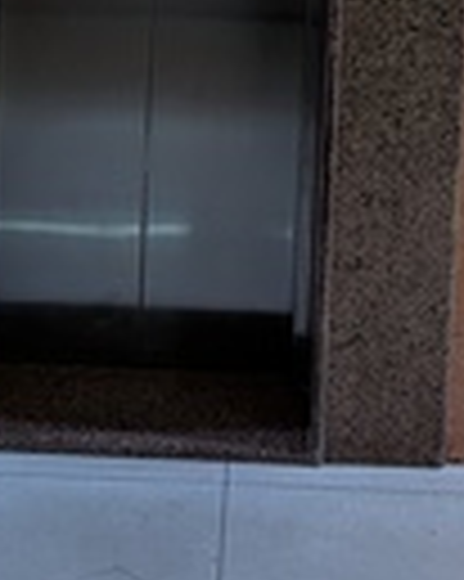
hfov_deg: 18.5
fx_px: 1426
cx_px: 273
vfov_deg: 21.0
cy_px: -171
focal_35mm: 83
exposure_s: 1/60
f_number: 1.68
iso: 877
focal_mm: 6.9
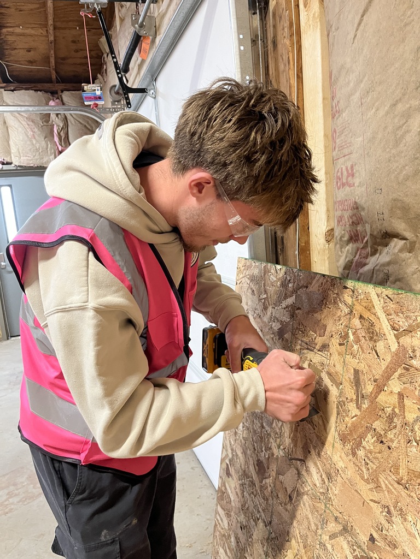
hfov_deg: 53.1
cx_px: 210
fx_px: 421
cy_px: 280
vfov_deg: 67.3
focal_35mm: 26
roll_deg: +4.5
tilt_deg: -8.4
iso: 320
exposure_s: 1/60
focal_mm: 5.1
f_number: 1.6
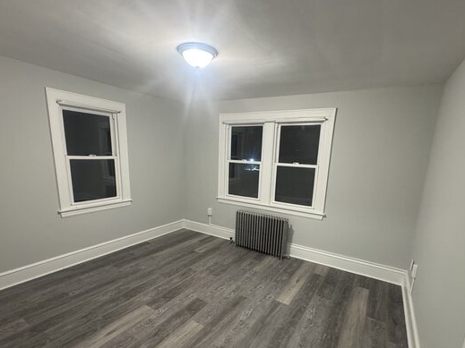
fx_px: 242
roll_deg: -1.7
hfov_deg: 87.7
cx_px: 239
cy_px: 204
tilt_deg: -13.2
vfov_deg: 71.0
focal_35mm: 18
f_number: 2.2
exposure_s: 1/60
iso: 320
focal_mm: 2.22
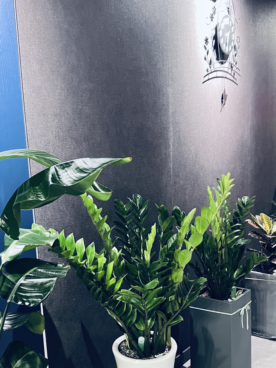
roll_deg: +2.5
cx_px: 115
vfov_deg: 44.5
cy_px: 222
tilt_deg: -10.8
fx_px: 446
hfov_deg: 34.3
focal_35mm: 42
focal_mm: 5.7
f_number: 1.5
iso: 1000
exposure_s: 1/24
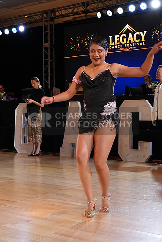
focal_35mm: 55
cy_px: 121
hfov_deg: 24.6
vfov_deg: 36.2
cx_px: 81
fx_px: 371
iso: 5000
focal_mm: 37
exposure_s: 1/200
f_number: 7.1
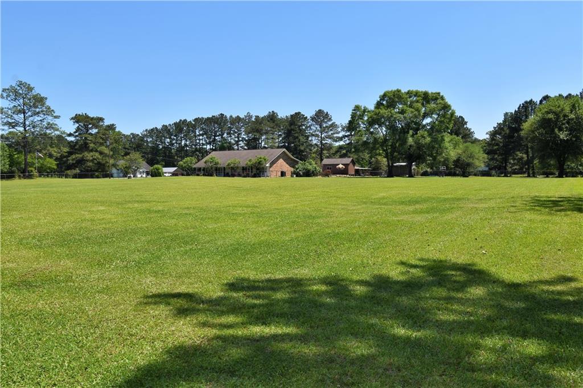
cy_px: 194
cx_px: 292
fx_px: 486
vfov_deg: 43.6
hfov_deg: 61.9
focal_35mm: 30
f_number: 10
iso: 100
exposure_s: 1/200
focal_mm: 20
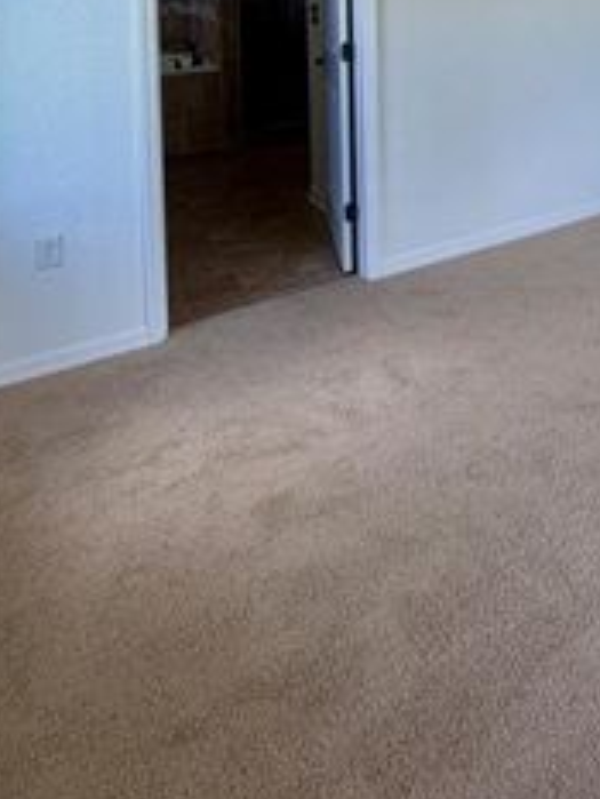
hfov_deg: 37.1
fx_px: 739
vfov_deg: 47.2
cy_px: 0
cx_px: 660
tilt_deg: -3.3
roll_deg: -0.8
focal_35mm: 32
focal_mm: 2.22
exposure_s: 1/121
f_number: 2.2
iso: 100
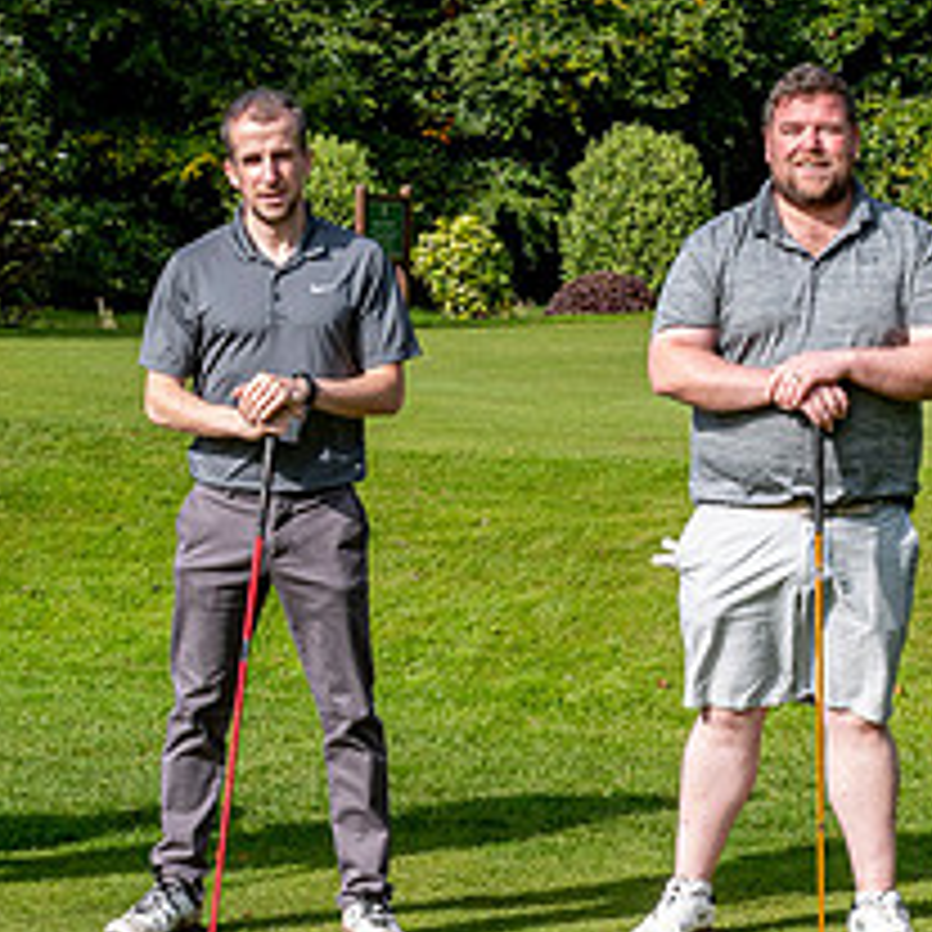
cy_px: 531
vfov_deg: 15.3
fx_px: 3473
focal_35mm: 114
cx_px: 198
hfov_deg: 15.2
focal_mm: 24
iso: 200
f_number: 8
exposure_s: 1/100
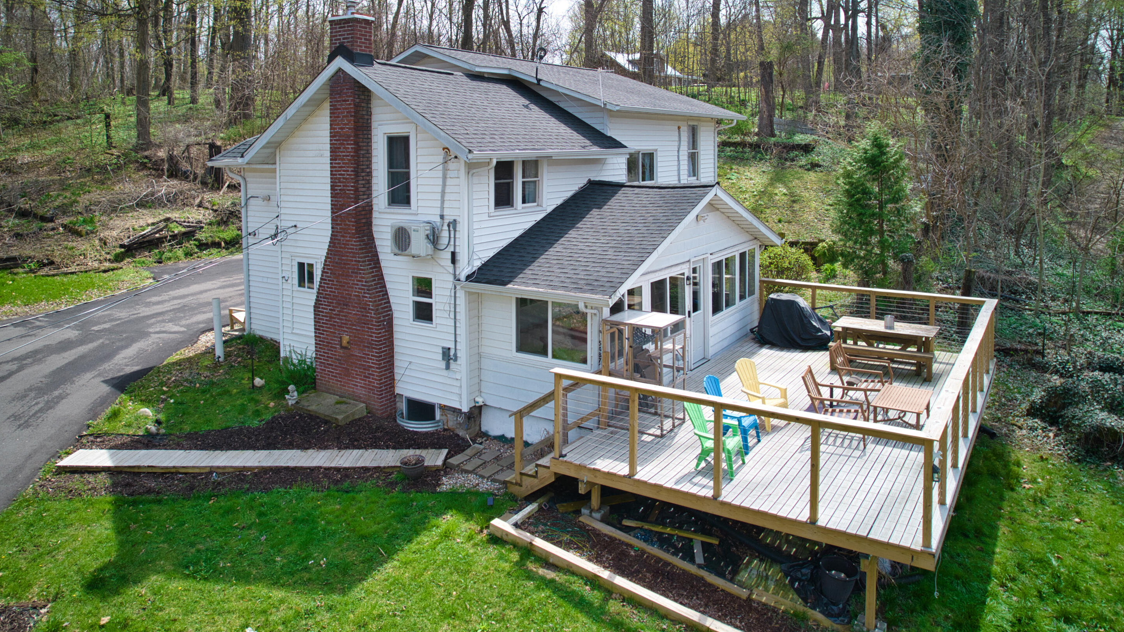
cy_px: 258
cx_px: 544
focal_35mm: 24
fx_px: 715
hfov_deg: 76.3
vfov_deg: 47.5
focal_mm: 8.38
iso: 100
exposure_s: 1/50
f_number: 2.8
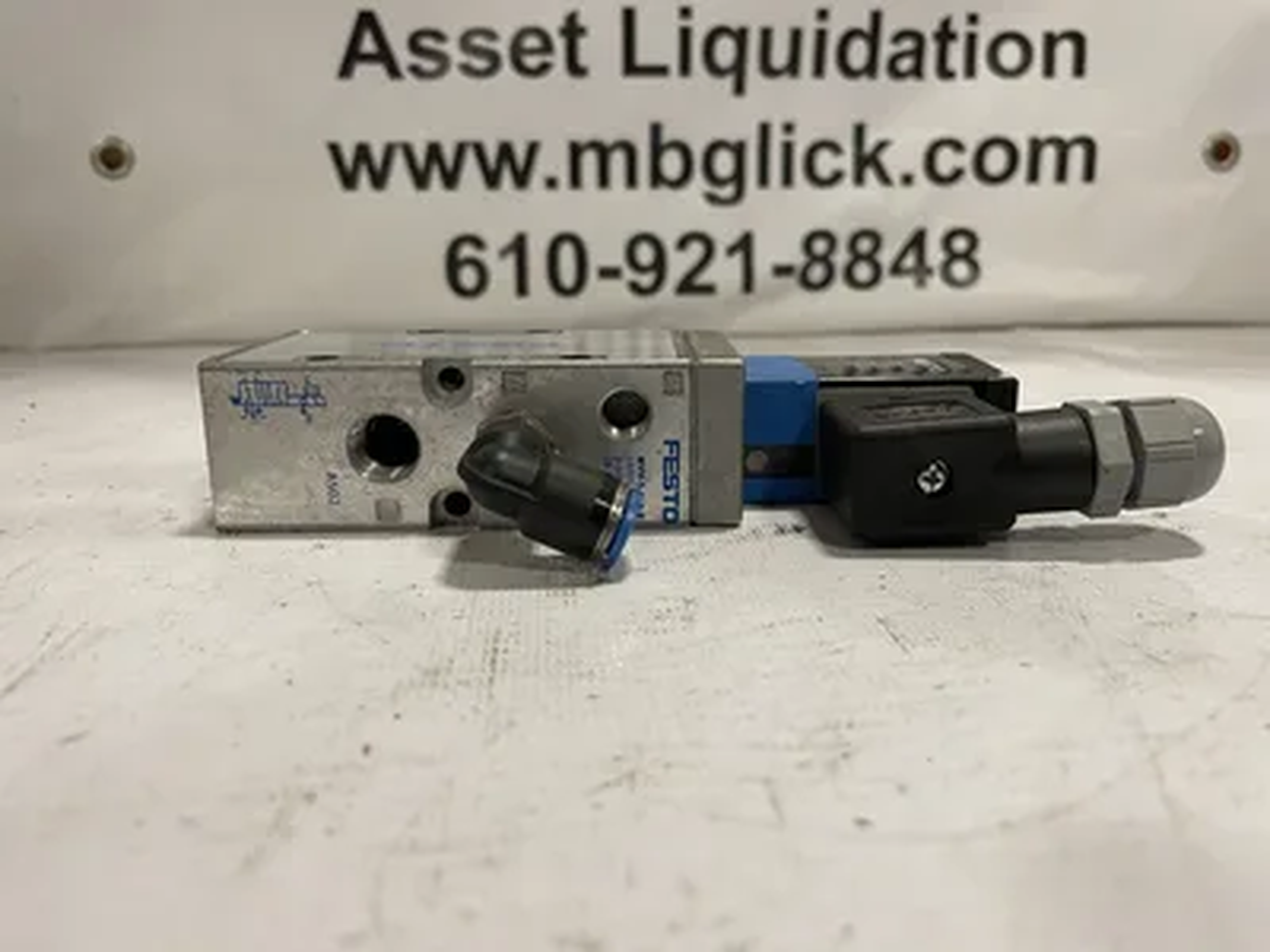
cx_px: 635
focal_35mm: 26
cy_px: 476
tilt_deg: -14.6
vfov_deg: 53.1
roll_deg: -0.8
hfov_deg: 67.3
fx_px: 954
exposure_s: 1/60
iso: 125
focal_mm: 4.2
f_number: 1.6
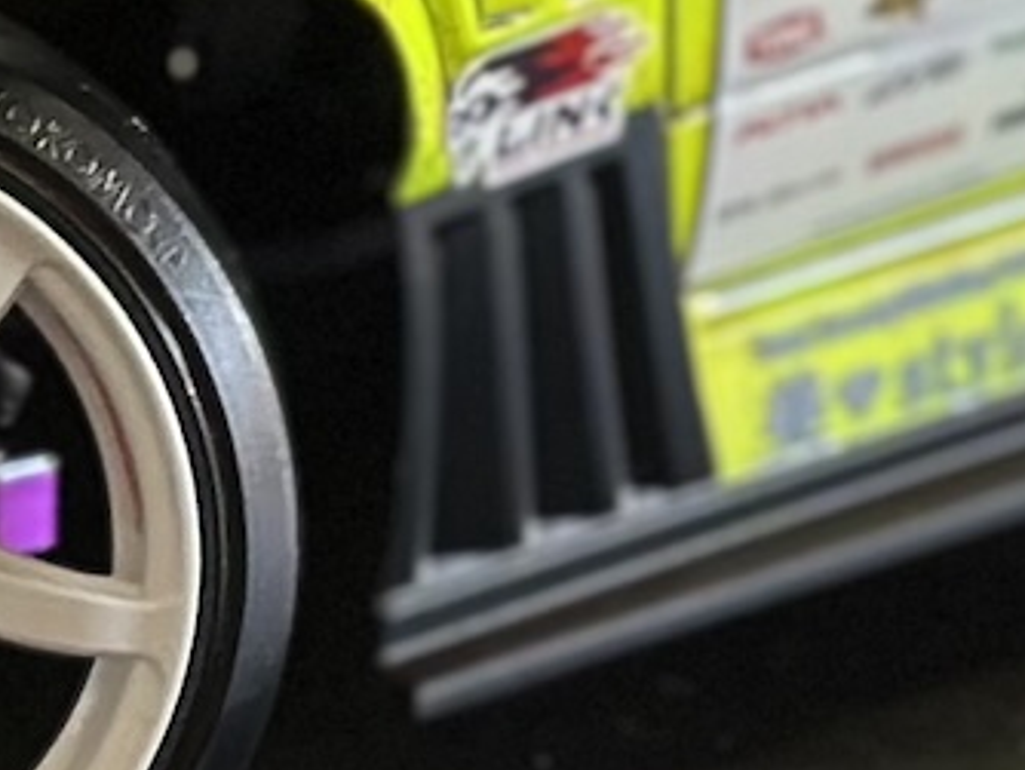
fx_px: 10638
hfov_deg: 5.5
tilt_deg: -18.2
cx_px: 335
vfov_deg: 4.1
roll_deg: -2.2
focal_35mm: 359
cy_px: -566
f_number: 1.78
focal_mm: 6.86
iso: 64
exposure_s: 1/50
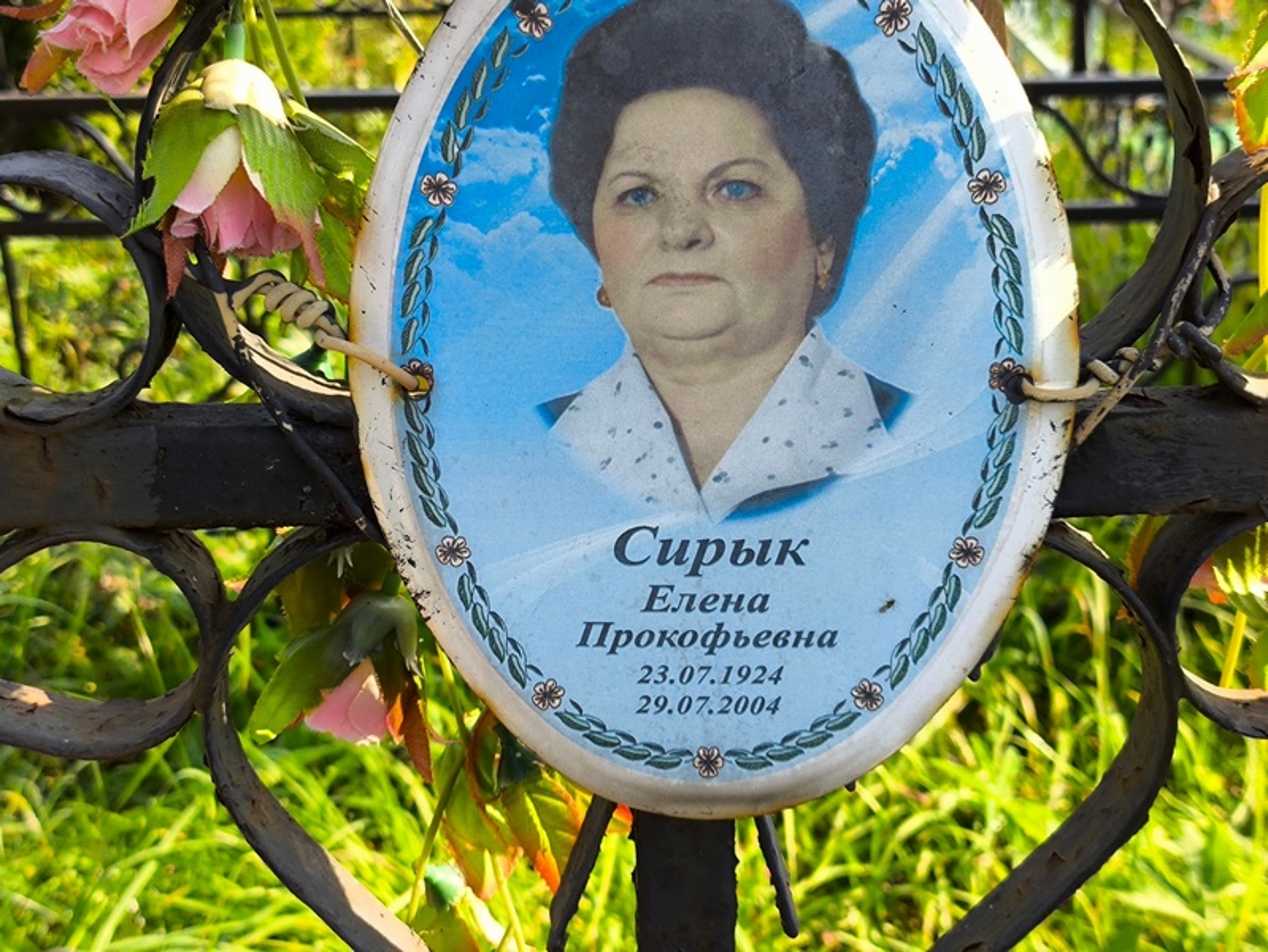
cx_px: 634
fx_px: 1832
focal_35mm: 50
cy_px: 476
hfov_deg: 38.2
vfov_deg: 29.1
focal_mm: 4.71
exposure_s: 1/275
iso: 50
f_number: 1.7
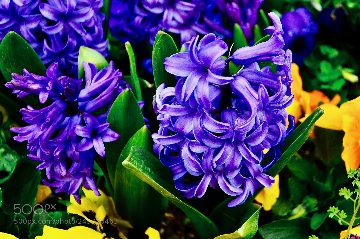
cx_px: 180
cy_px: 120
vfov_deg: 36.7
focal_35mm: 36
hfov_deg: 53.2
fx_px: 359
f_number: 5.6
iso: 500
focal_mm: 24
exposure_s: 1/320
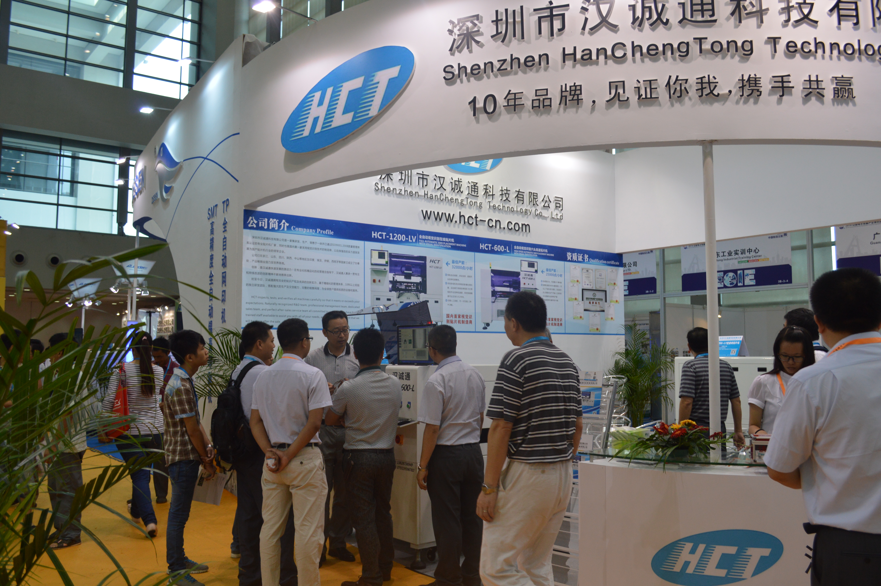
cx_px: 440
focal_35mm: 30
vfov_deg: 43.5
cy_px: 293
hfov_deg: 62.0
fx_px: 734
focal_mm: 20
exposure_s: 1/125
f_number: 5.6
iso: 360
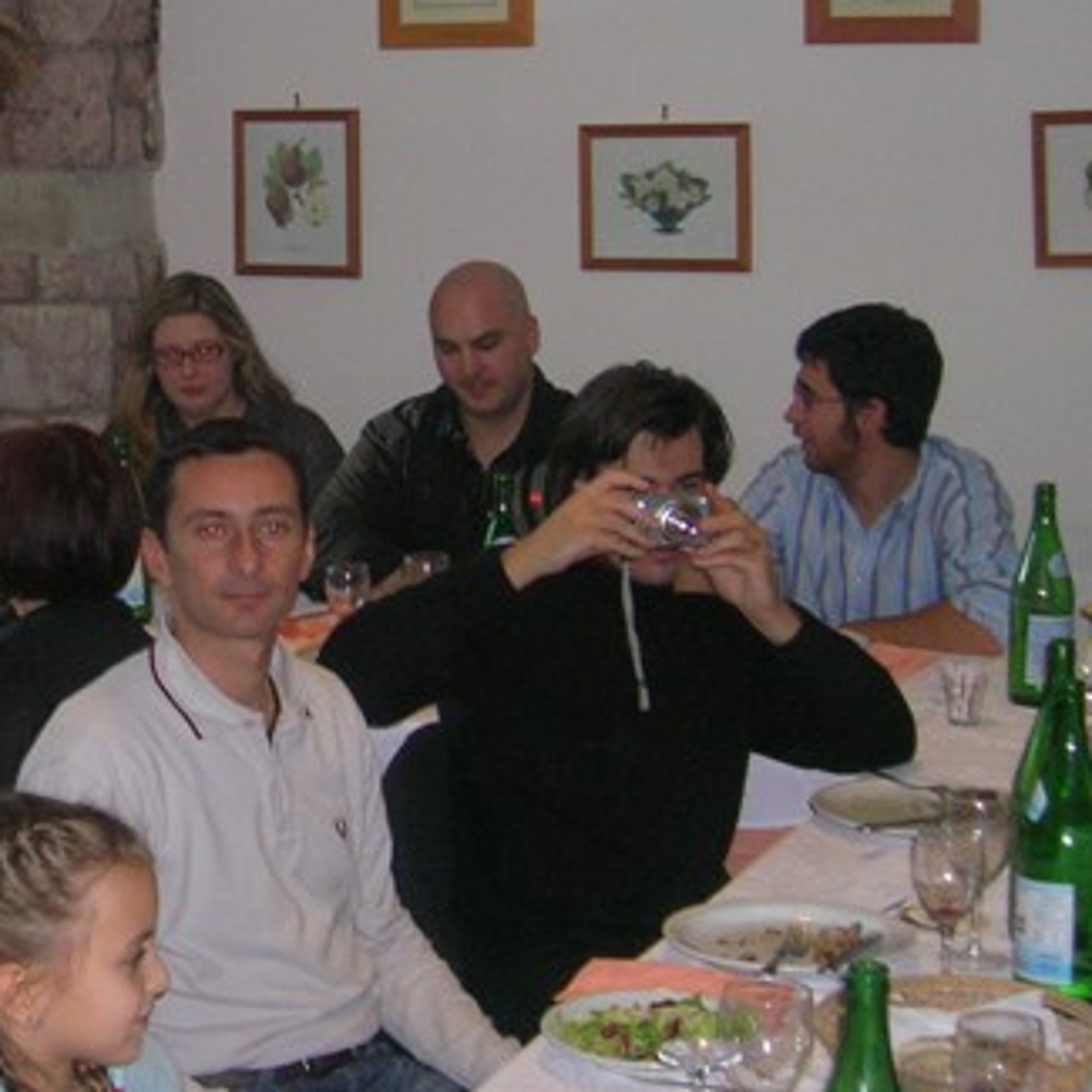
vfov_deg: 23.2
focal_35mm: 74
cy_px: 299
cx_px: 148
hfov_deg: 22.9
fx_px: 2641
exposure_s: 1/60.1
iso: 105
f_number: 2.9
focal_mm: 5.7
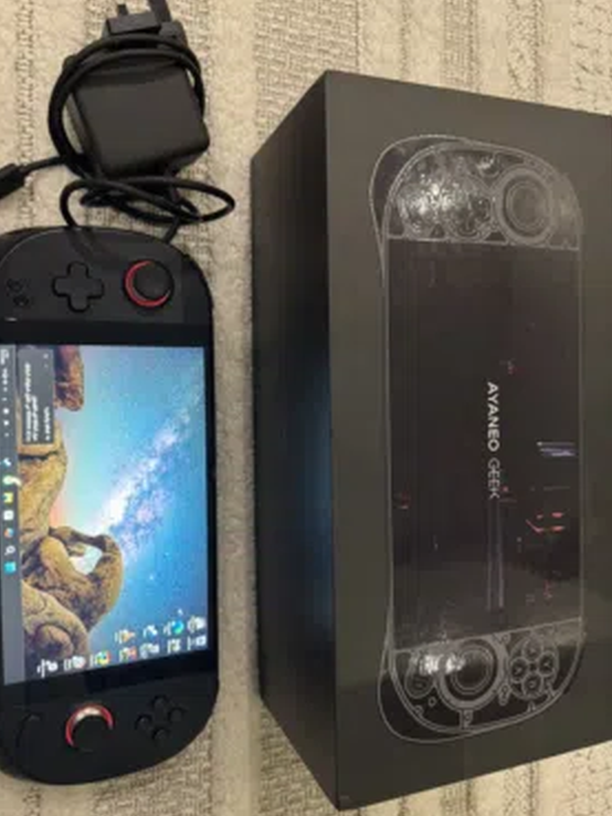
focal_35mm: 26
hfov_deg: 53.1
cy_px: 402
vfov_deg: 67.3
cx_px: 292
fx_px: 613
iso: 640
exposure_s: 1/50
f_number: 1.78
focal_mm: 6.76
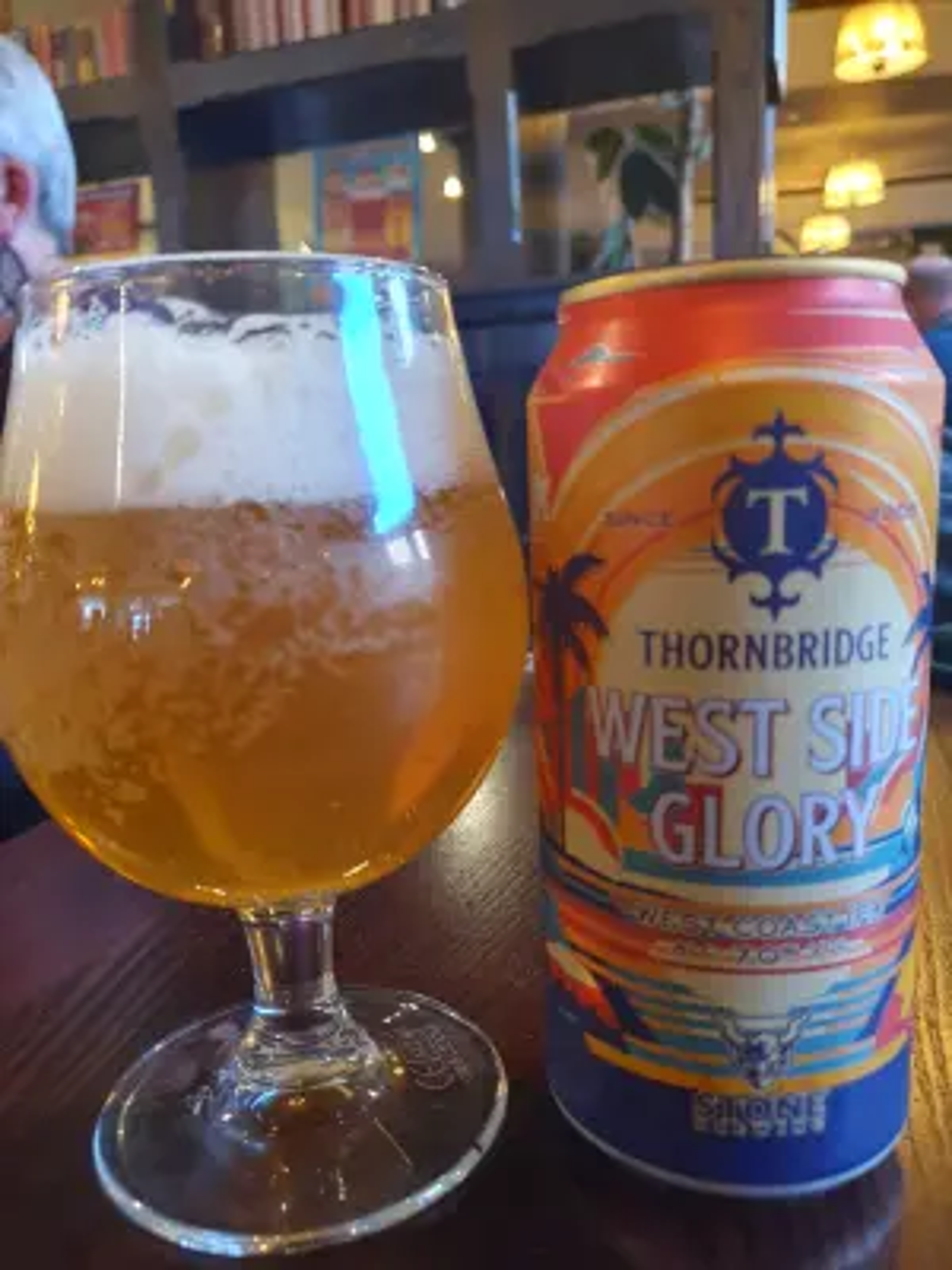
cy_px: 635
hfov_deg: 53.1
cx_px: 476
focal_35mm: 26
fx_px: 953
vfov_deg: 67.3
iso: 400
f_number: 1.5
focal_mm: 4.32
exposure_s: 1/50
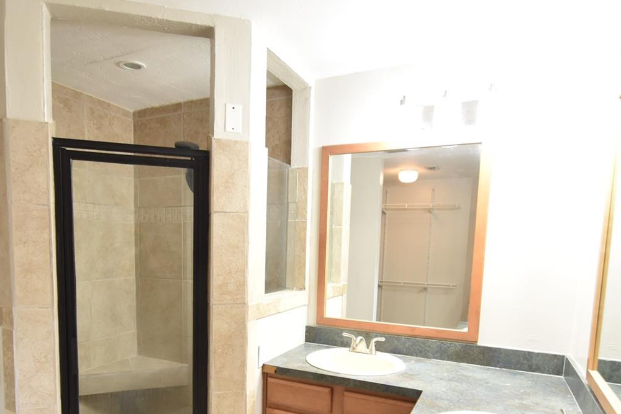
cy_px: 294
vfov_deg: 51.6
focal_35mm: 24
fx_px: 414
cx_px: 272
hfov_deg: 73.4
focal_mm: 10
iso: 800
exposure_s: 1/45
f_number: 3.5
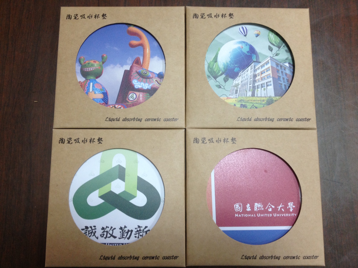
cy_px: 134
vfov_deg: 40.7
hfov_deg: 52.6
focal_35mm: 35
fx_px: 362
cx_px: 179
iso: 100
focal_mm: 4.28
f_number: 2.4
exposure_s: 1/20
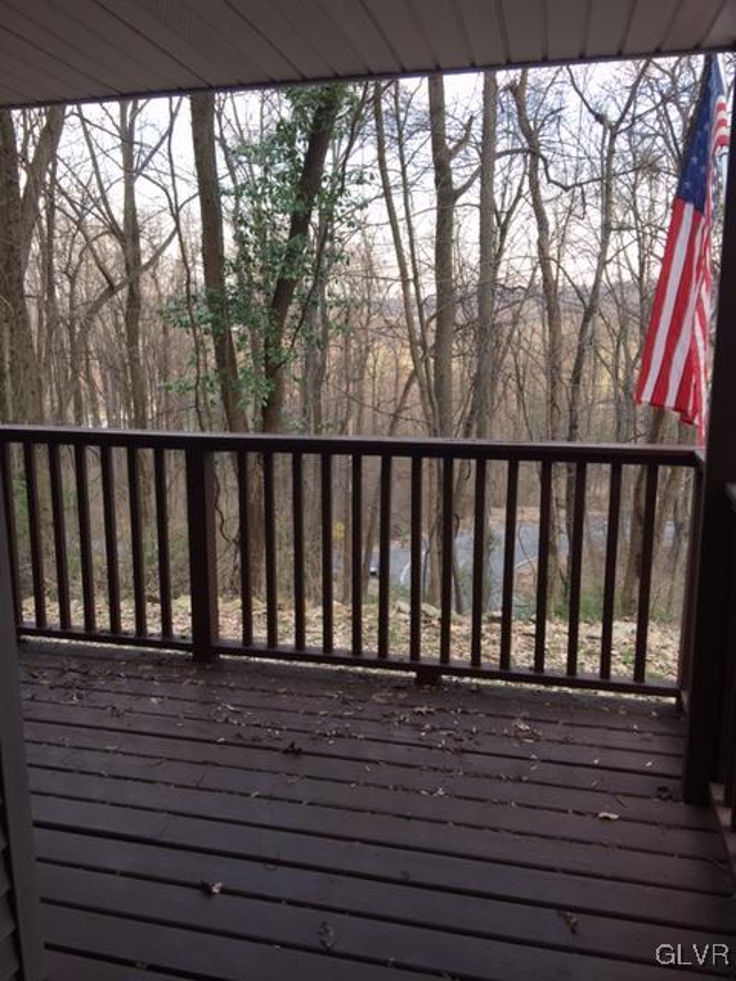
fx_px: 822
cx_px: 368
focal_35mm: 29
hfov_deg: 48.2
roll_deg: +0.6
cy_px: 490
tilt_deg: -10.6
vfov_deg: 61.7
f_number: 2.2
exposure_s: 1/120
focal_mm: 4.15
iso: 32
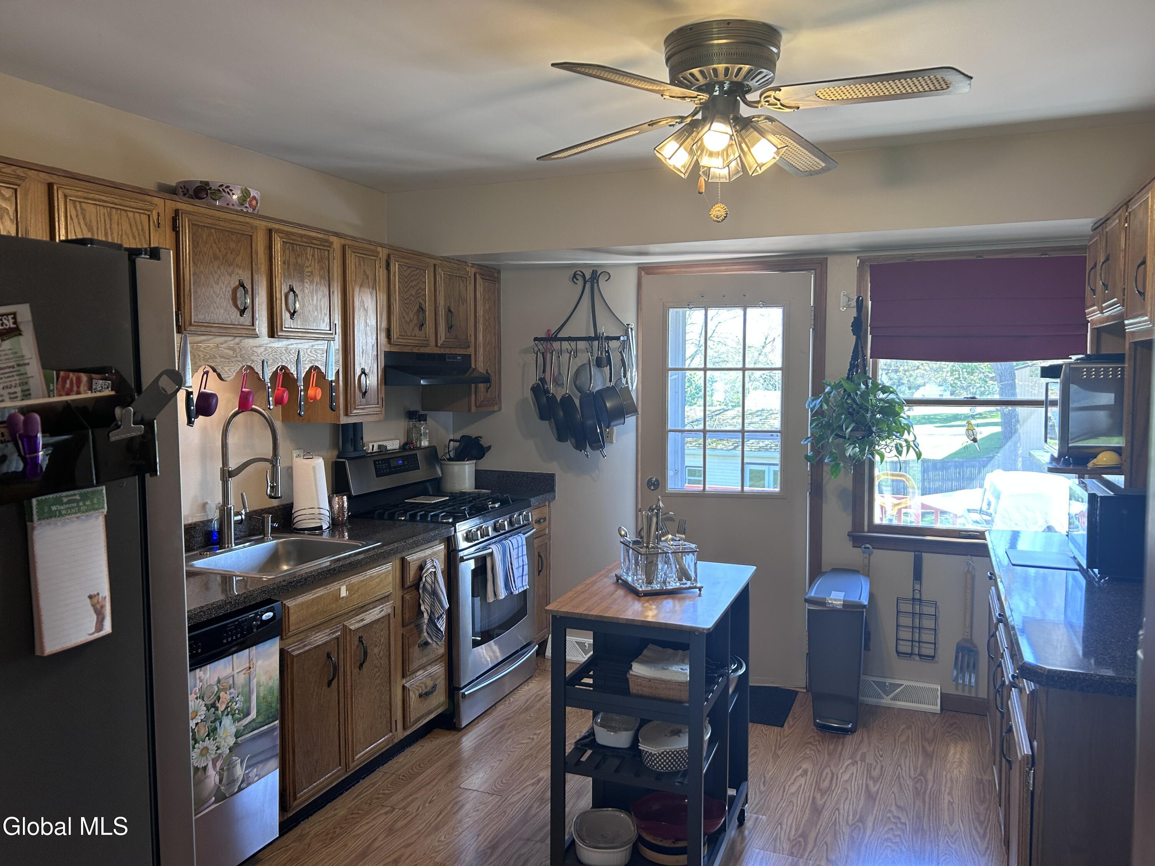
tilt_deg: -3.5
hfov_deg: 67.3
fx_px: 868
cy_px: 433
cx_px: 578
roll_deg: +0.6
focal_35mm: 26
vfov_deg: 53.1
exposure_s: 1/60
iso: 100
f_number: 1.5
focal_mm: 5.7
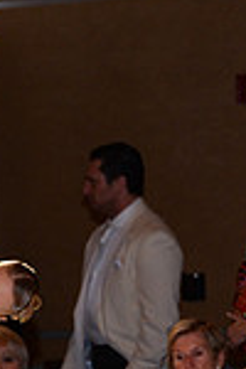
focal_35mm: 771
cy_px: 485
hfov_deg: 1.8
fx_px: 7902
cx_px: -213
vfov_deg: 2.7
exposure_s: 1/250
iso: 2000
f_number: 5.6
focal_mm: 200
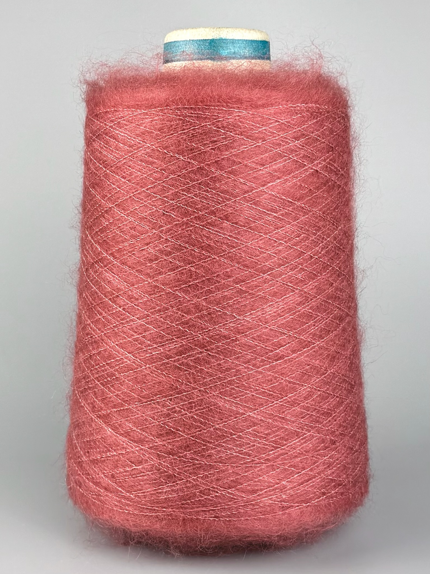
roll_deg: -0.2
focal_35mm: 24
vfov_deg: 71.6
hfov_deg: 56.8
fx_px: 398
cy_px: 287
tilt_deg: -6.2
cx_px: 215
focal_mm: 6.76
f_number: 1.78
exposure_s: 1/407
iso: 80
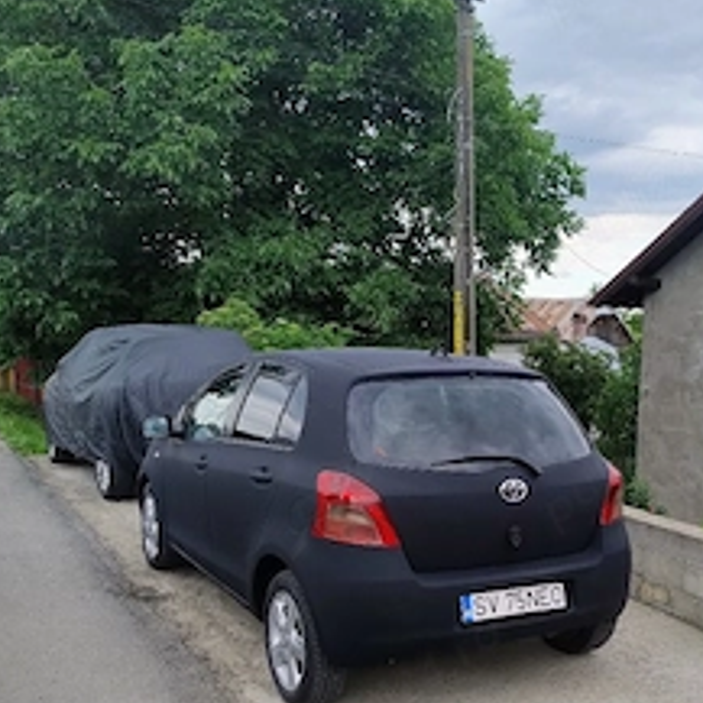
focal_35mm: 39
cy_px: 483
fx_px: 896
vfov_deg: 42.1
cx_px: 460
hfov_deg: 42.3
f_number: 1.8
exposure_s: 1/286
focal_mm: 5.56
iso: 100
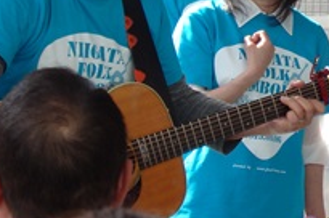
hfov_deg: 7.5
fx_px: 2491
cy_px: 0
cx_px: 384
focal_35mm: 273
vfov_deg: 5.0
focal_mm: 19
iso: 200
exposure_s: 1/100
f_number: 5
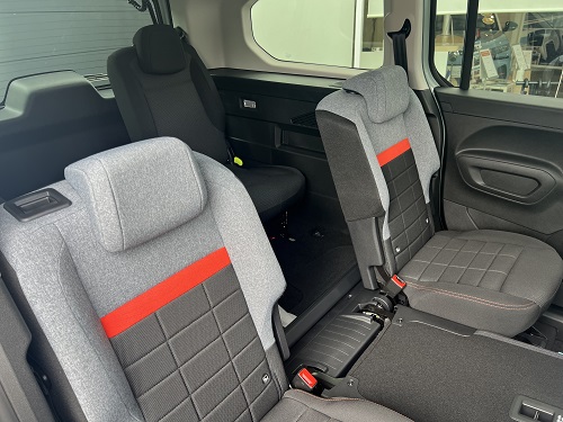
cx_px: 282
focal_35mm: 26
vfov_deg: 53.1
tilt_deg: -25.0
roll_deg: +2.7
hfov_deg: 67.3
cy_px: 211
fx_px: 423
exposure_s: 1/121
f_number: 1.5
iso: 50
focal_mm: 5.7
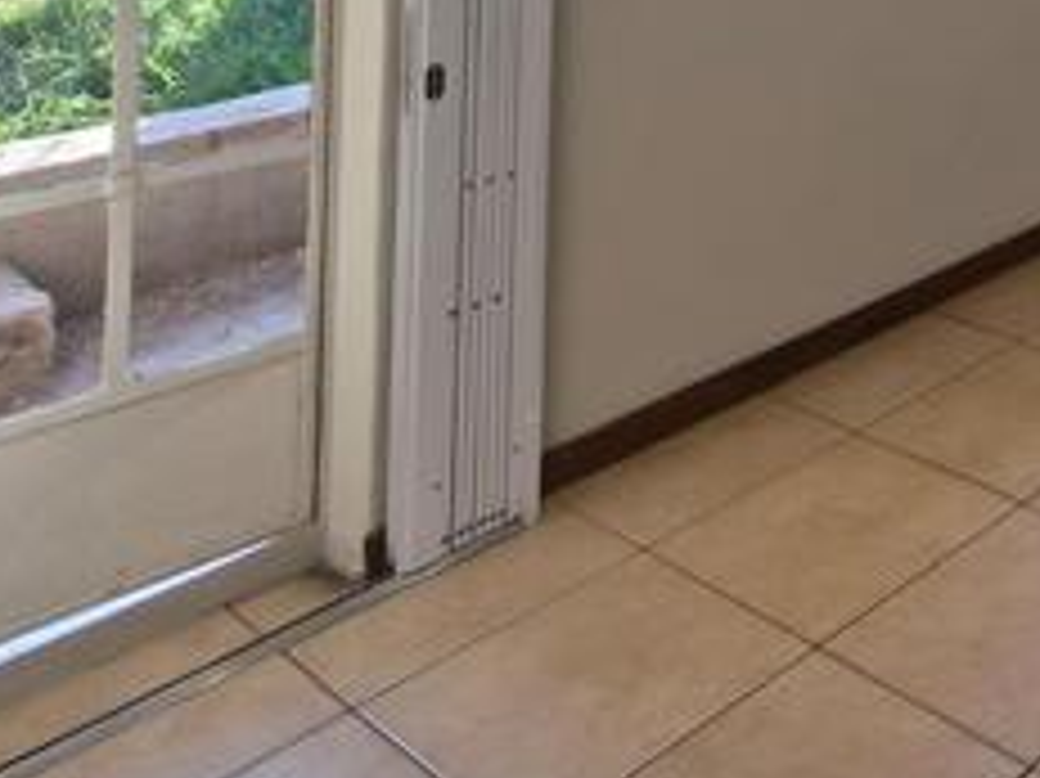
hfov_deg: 32.2
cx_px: 1342
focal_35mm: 45
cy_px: -351
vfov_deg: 25.3
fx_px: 1351
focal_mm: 1.7
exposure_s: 1/50
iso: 50
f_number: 2.2
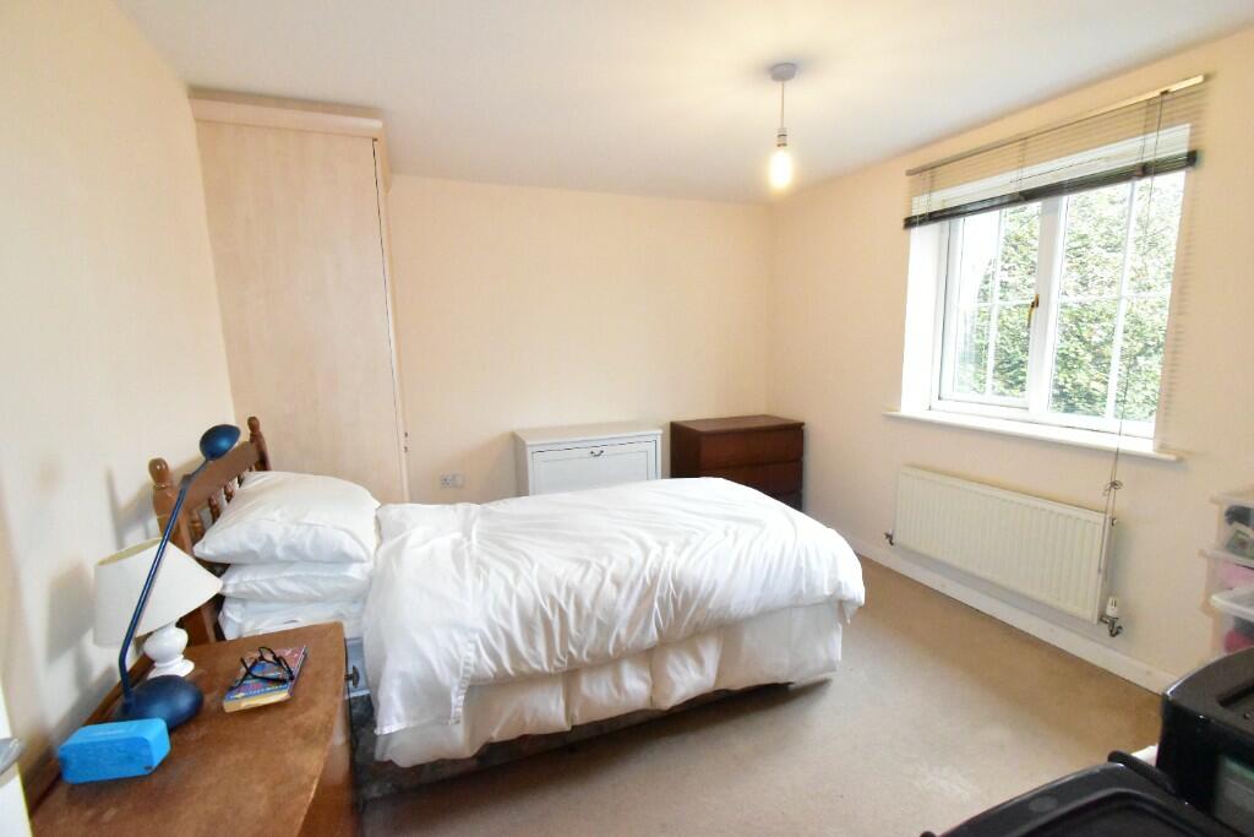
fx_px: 523
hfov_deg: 100.4
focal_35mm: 15
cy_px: 418
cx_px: 627
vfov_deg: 77.3
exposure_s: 1/200
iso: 12800
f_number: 9
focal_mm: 10
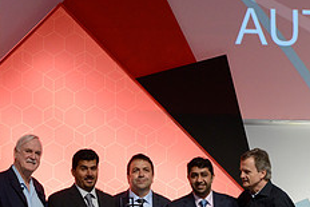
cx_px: 132
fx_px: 1508
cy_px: 201
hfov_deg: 11.7
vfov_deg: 7.8
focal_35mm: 175
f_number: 8
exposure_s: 1/100
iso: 2500
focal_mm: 70
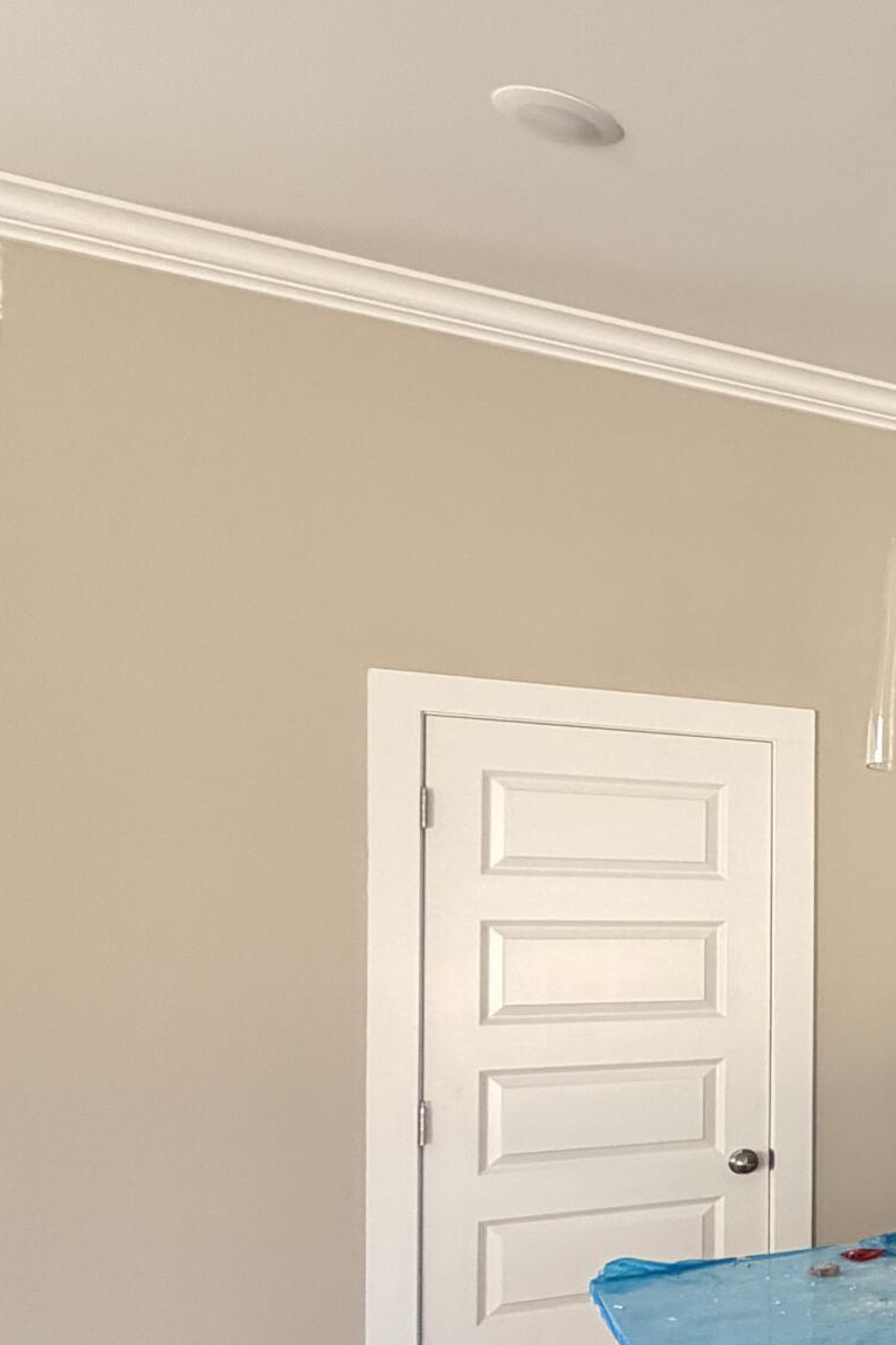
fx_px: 1419
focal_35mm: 38
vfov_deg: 49.6
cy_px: 922
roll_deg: -0.2
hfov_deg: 21.4
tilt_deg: +0.4
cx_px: 1647
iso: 320
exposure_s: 1/117
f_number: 2.2
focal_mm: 2.22
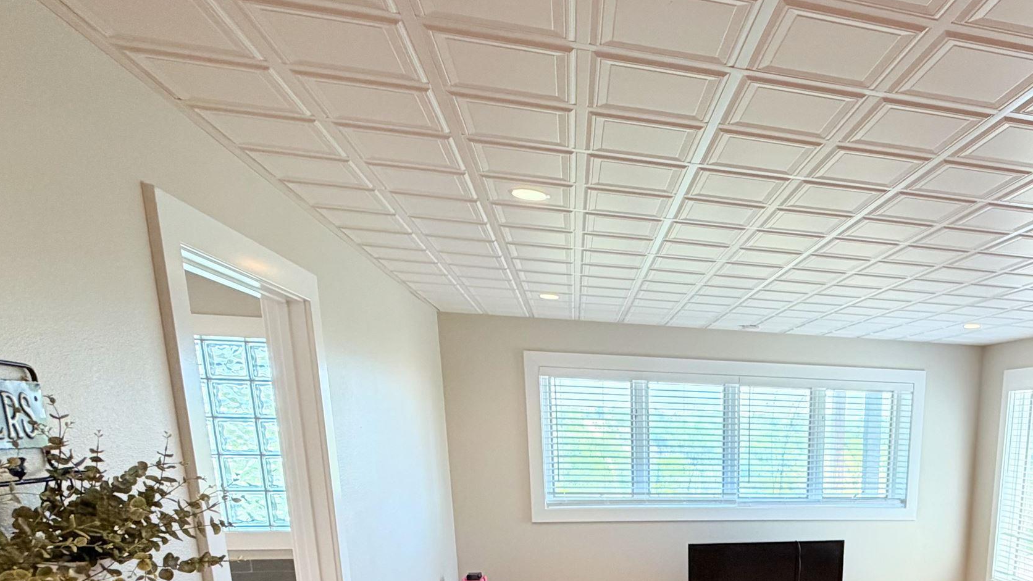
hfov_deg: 62.9
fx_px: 767
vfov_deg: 36.4
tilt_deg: -13.4
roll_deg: -1.0
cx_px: 806
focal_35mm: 28
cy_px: 608
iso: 200
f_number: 2.2
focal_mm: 2.22
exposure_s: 1/120
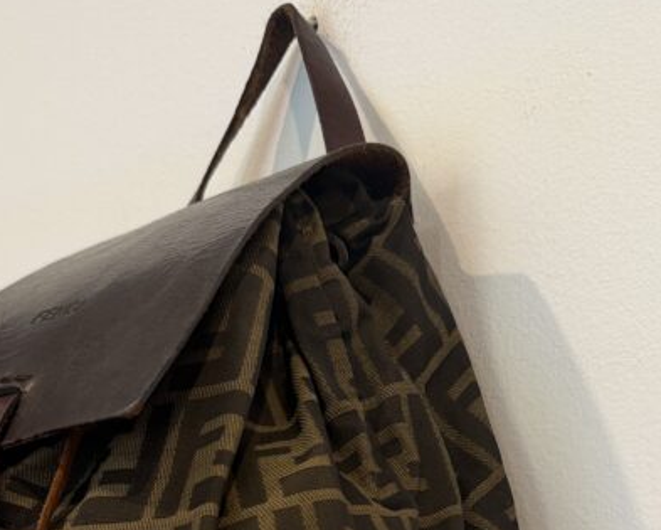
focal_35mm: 61
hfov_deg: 30.9
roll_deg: -2.1
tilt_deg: -2.1
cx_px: 340
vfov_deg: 22.2
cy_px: 707
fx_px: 1194
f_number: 1.78
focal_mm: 6.76
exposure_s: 1/100
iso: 125
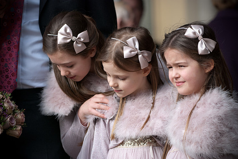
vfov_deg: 6.8
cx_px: 119
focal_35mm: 202
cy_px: 80
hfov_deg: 10.1
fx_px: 1340
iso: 400
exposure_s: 1/1000
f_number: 4
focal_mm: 135
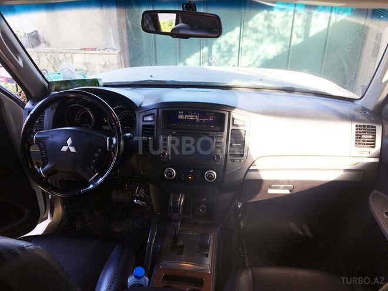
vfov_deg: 48.2
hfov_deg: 61.7
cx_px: 194
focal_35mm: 29
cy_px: 146
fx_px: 325
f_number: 2.2
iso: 32
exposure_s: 1/50
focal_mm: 4.15
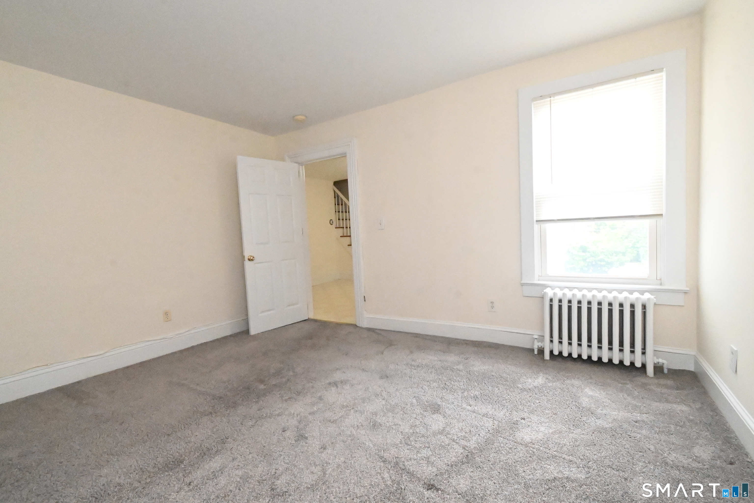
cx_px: 377
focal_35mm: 15
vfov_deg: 77.3
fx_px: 314
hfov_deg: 100.4
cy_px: 252
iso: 22800
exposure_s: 1/160
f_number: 13
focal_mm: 10
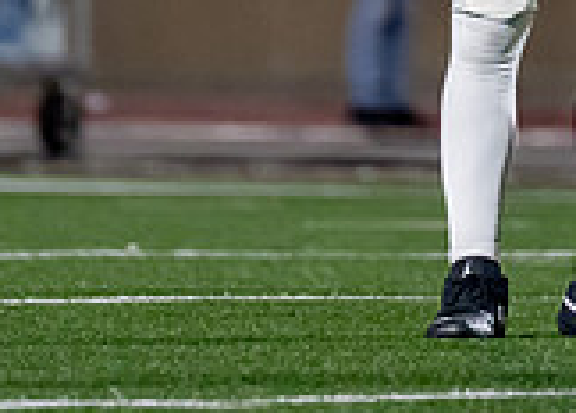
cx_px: 519
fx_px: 19221
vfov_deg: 1.2
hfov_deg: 1.7
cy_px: -451
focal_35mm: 1174
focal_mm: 200
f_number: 2.8
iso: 3200
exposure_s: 1/1250
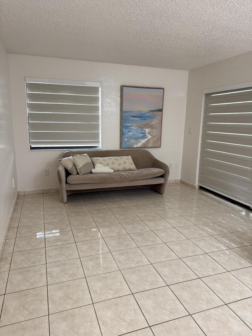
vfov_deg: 71.6
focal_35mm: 24
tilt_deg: -11.7
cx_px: 126
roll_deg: -0.9
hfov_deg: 56.8
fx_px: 233
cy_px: 168
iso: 250
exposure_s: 1/60
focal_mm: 6.76
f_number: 1.78
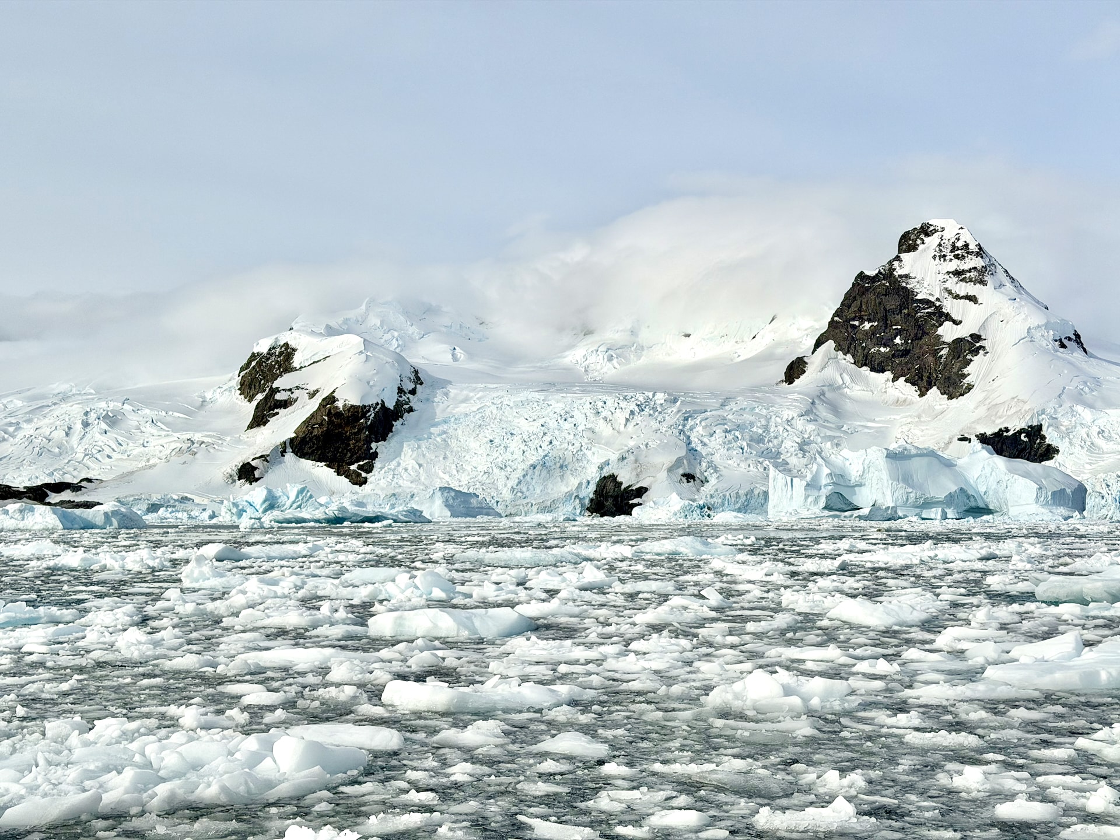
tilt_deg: +3.9
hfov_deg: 39.7
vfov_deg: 30.3
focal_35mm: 48
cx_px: 560
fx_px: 1553
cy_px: 420
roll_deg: -0.5
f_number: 1.78
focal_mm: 6.76
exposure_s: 1/20408
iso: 80
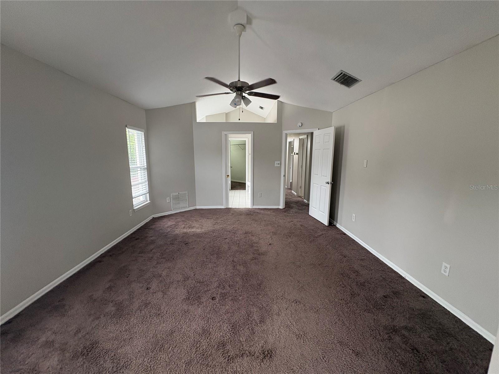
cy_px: 187
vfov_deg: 85.7
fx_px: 202
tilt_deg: -8.7
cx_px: 250
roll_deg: +0.0
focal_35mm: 14
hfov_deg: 102.1
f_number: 2.2
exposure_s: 1/60
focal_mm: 2.22
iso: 200
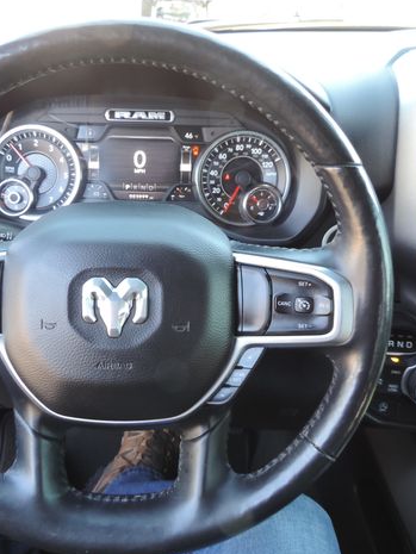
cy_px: 282
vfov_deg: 55.3
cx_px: 162
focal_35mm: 33
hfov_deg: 42.7
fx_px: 529
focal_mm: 4.3
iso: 180
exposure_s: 1/30
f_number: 3
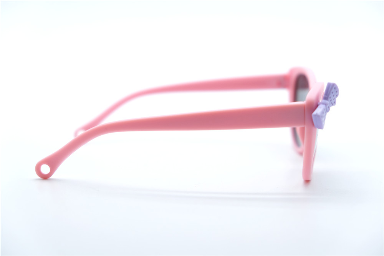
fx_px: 810
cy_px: 128
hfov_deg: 26.7
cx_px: 192
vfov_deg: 17.9
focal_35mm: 76
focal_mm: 50.5
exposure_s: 1/1000
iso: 640
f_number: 4
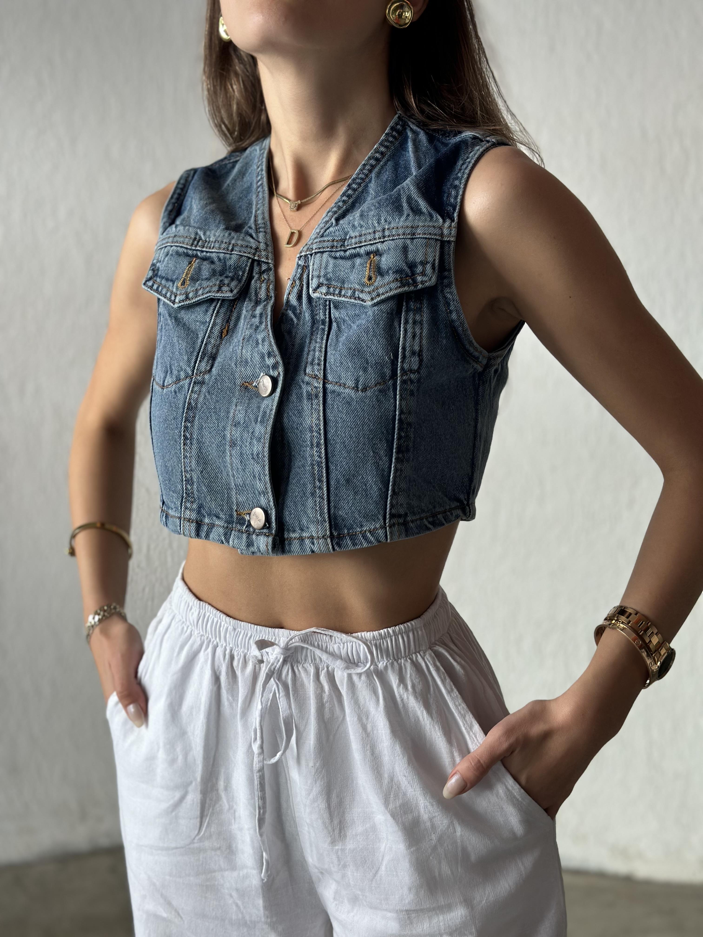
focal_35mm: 48
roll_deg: +0.9
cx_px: 352
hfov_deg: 30.3
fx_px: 1300
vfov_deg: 39.7
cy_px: 468
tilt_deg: -9.3
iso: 125
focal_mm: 6.86
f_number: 1.78
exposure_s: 1/121
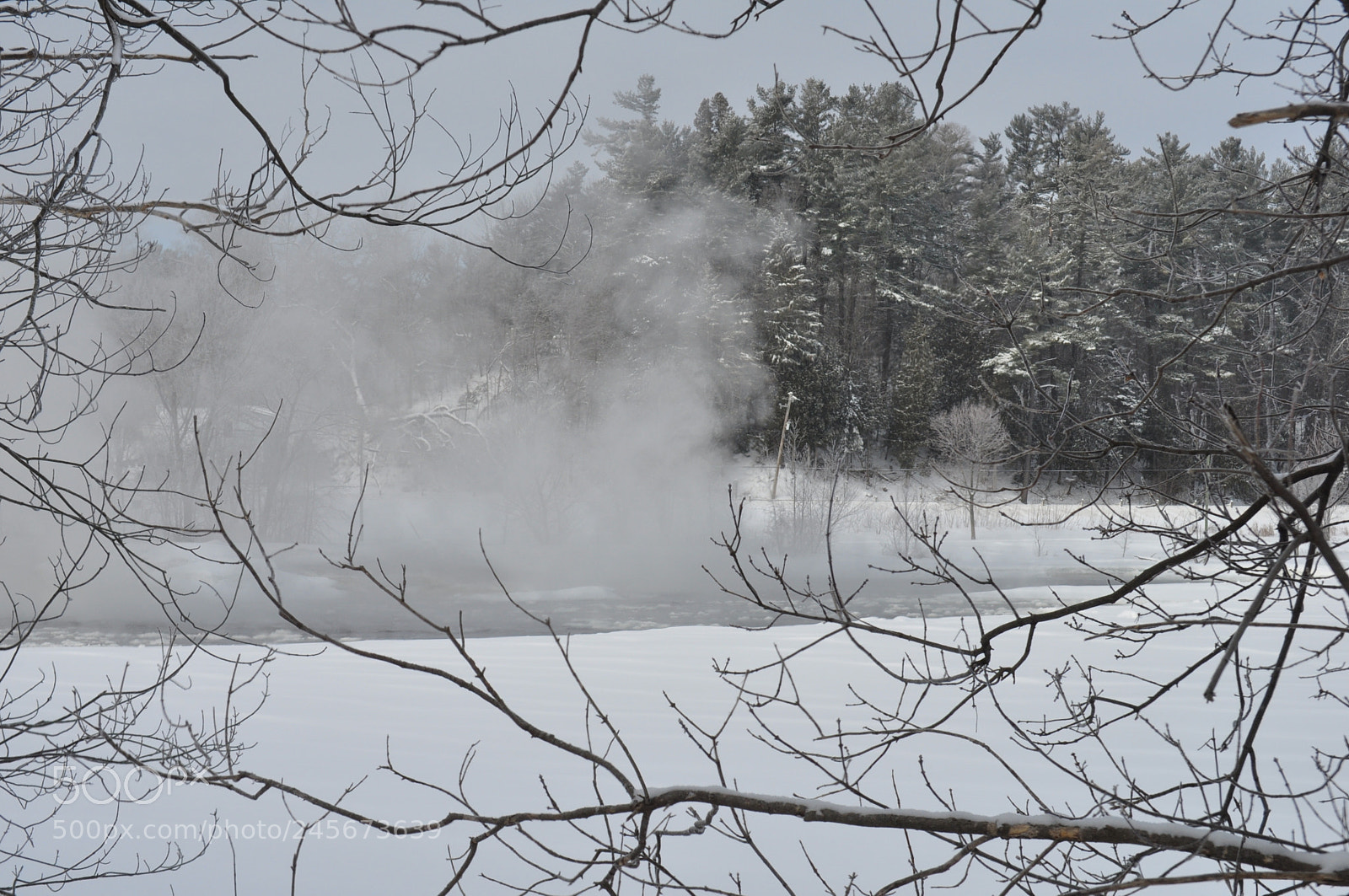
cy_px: 448
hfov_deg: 24.6
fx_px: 3088
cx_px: 674
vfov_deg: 16.5
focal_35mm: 82
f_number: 10
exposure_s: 1/320
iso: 200
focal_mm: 55
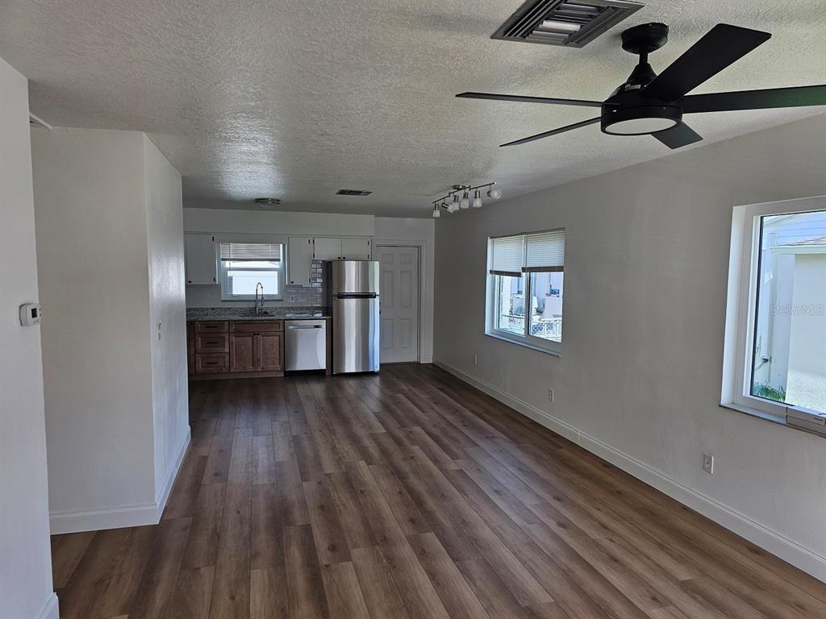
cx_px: 413
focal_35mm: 23
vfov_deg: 58.9
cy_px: 310
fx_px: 549
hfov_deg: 73.9
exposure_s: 1/120
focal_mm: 6.3
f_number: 1.7
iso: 25
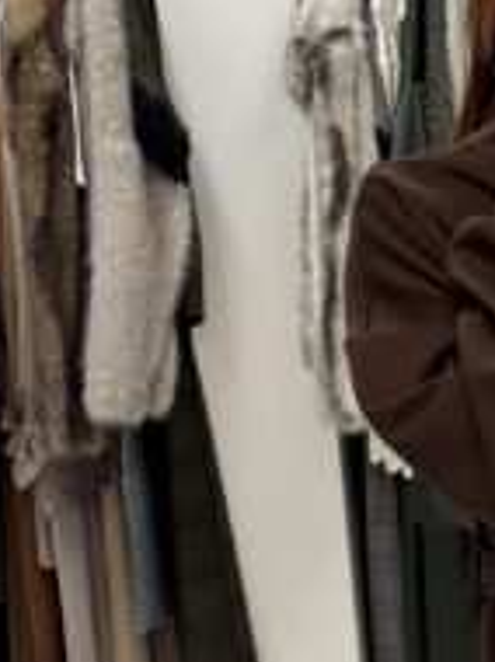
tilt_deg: -16.3
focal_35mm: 145
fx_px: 2771
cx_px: 645
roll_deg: +3.7
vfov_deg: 13.3
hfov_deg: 10.0
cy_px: 768
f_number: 1.78
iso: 80
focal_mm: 6.76
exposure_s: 1/100
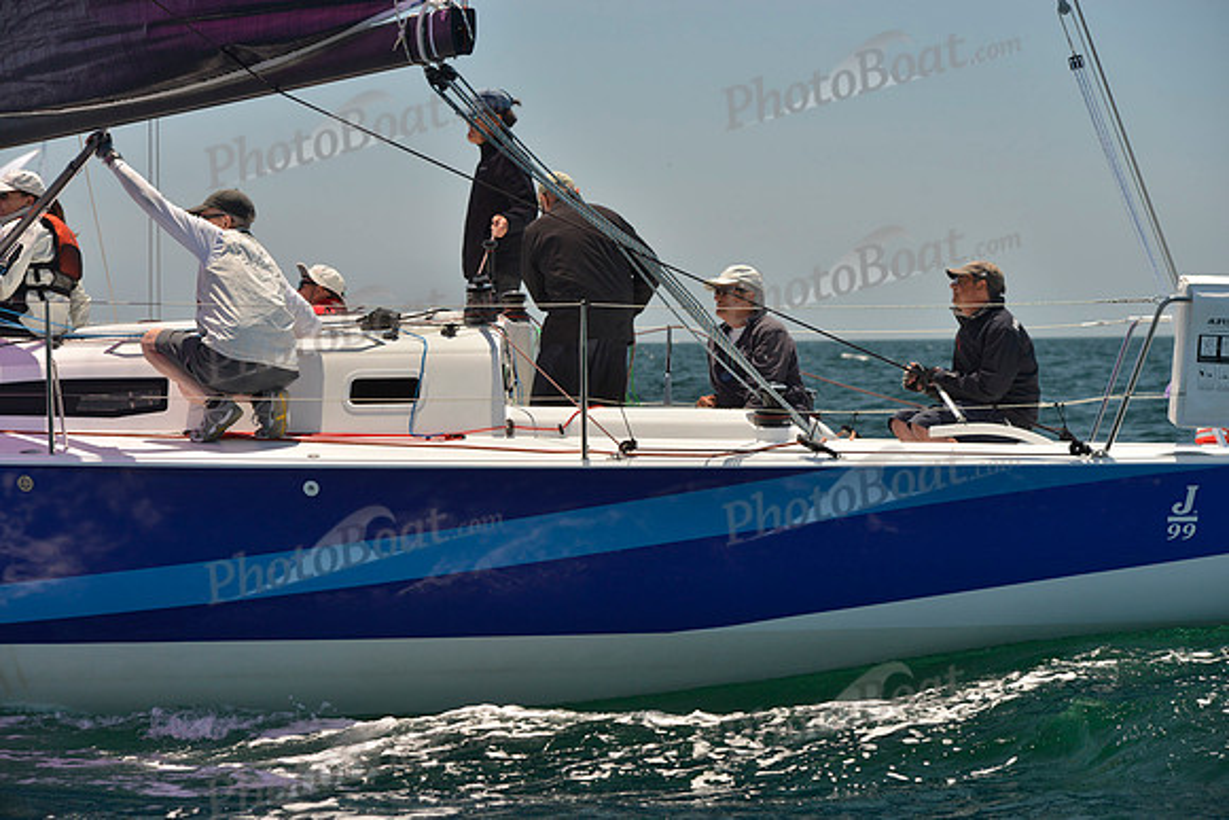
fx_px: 3415
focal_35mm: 100
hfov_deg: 20.4
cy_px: 410
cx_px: 614
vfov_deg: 13.7
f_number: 6.3
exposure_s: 1/800
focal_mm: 100
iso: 400
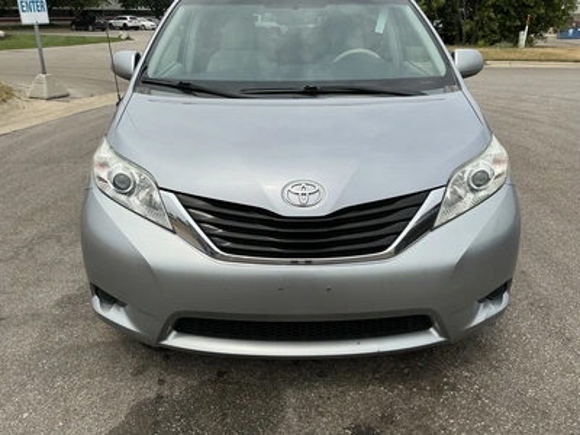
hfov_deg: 63.4
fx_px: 469
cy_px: 218
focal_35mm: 28
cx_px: 290
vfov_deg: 49.7
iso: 25
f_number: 1.8
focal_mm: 3
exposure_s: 1/2141
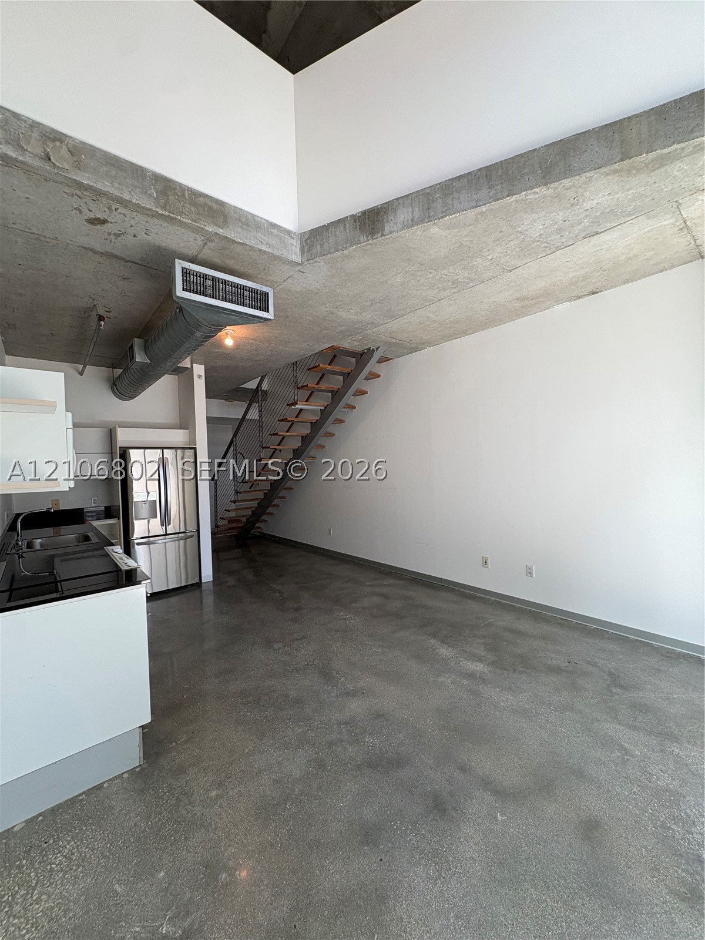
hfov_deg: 85.7
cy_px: 470
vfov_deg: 102.1
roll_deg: +1.5
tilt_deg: -1.2
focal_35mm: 14
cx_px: 352
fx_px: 380
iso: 100
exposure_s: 1/120
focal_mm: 2.22
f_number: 2.2
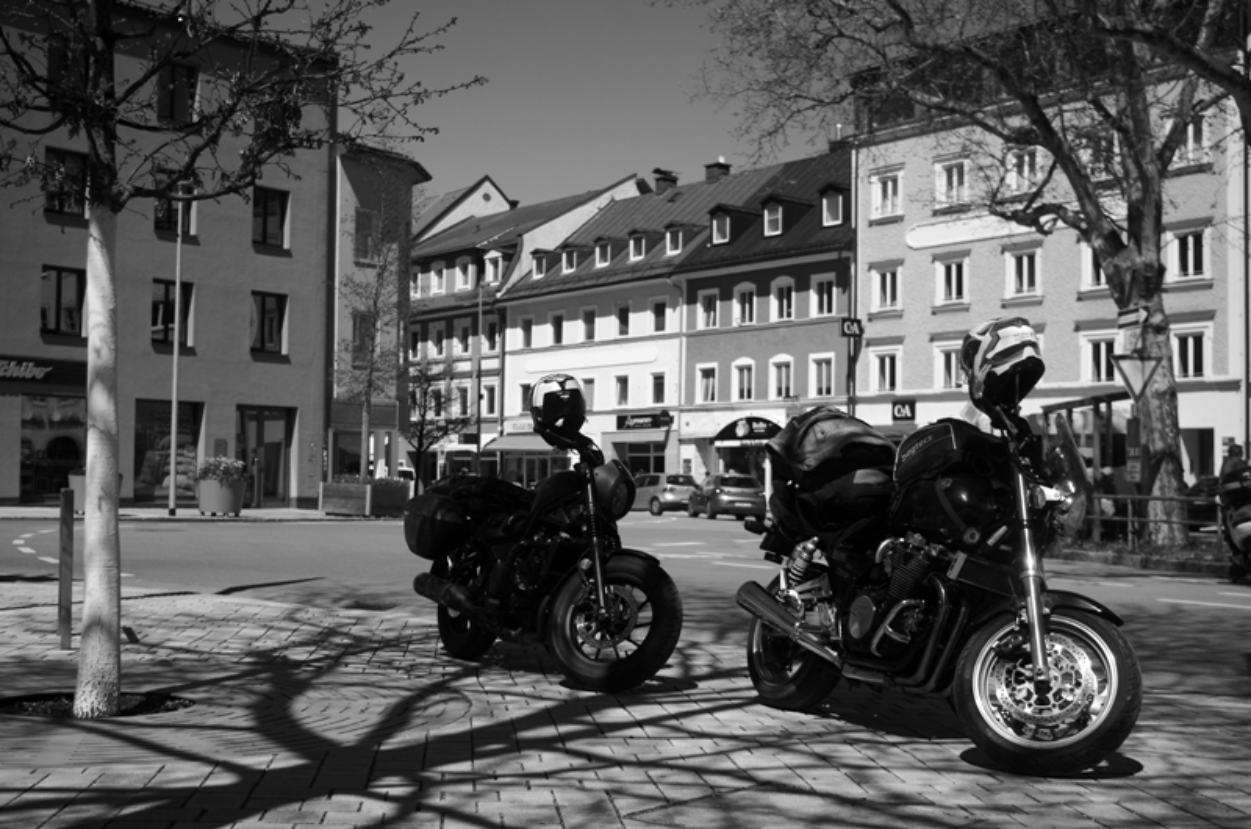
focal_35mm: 46
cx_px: 626
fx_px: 1595
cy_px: 414
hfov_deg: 42.8
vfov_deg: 29.1
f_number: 4.5
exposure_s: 1/1000
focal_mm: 30.63
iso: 100
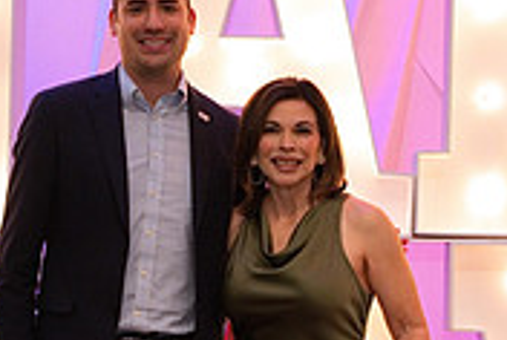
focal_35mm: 125
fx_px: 1763
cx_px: 216
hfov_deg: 16.4
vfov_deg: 10.9
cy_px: 367
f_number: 4
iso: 2000
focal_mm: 38
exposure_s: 1/125
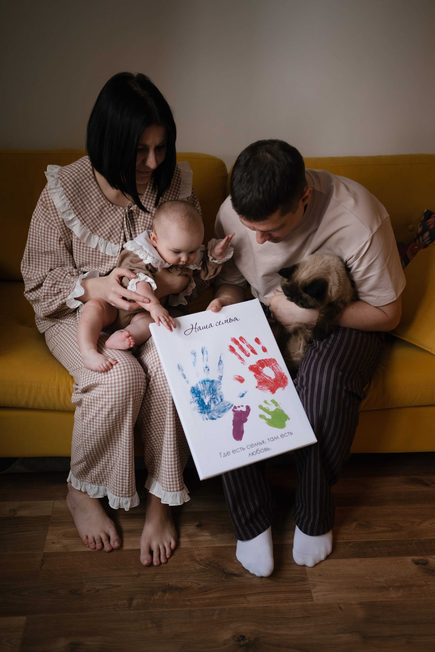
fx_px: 634
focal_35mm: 35
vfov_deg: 54.4
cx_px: 218
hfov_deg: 37.9
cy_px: 326
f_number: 1.8
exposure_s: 1/250
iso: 400
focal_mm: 35
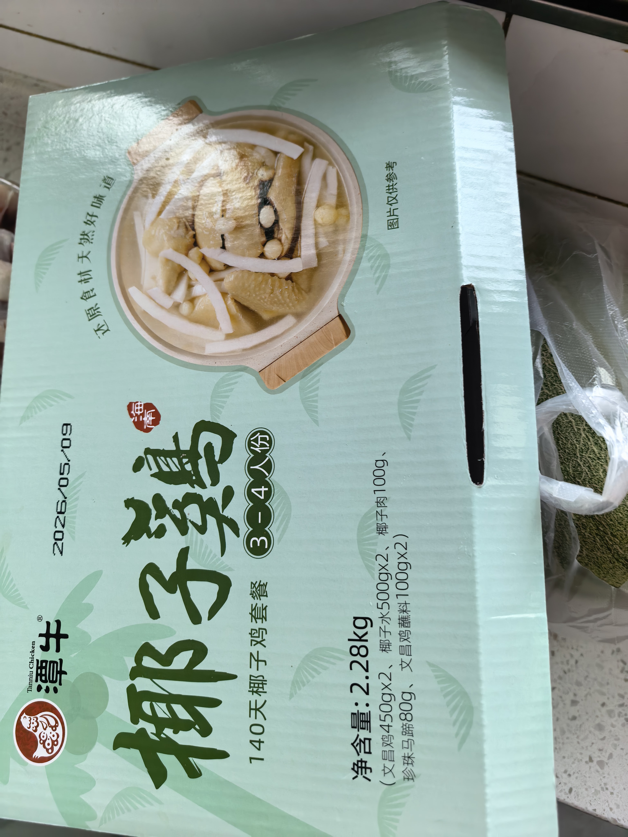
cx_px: 314
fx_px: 581
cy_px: 418
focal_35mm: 24
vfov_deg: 71.6
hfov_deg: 56.8
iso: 200
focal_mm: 6.98
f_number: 2
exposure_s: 1/33.3
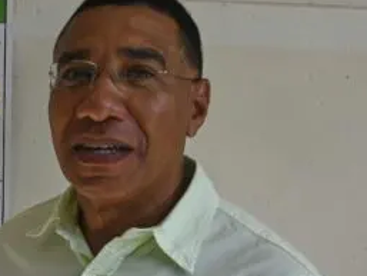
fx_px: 959
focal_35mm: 90
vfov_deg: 16.0
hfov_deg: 20.7
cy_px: 280
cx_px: -31
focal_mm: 31.5
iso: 160
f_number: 7.1
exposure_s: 1/160
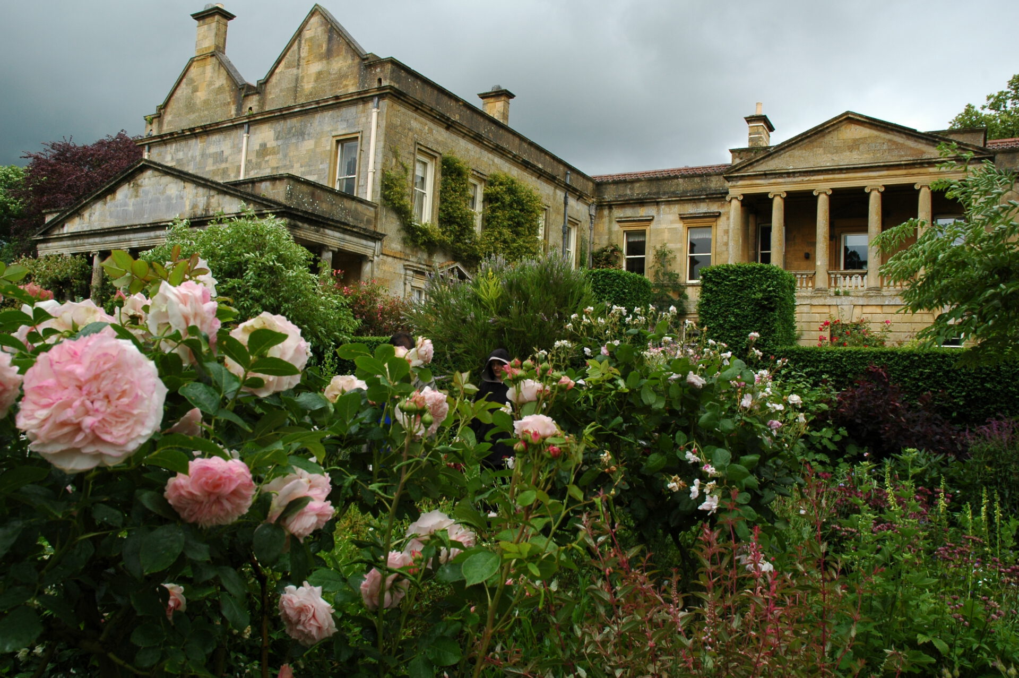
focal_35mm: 27
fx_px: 764
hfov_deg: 67.4
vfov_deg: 47.9
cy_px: 339
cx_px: 510
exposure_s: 1/125
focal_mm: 18
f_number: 8
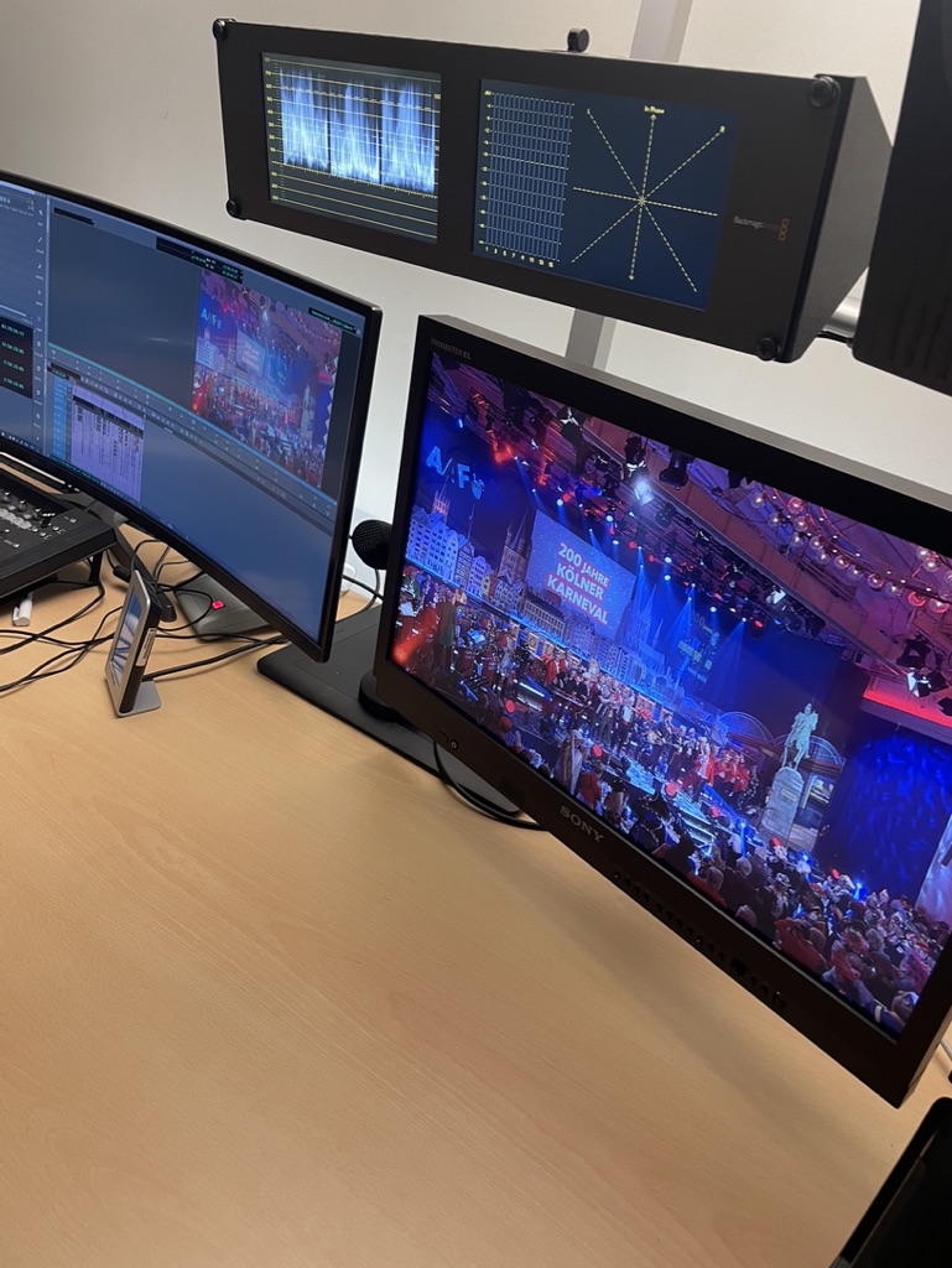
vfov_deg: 67.3
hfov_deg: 53.1
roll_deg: -10.9
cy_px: 634
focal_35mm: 26
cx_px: 476
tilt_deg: -26.4
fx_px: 953
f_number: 1.6
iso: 125
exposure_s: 1/51
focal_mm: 4.2
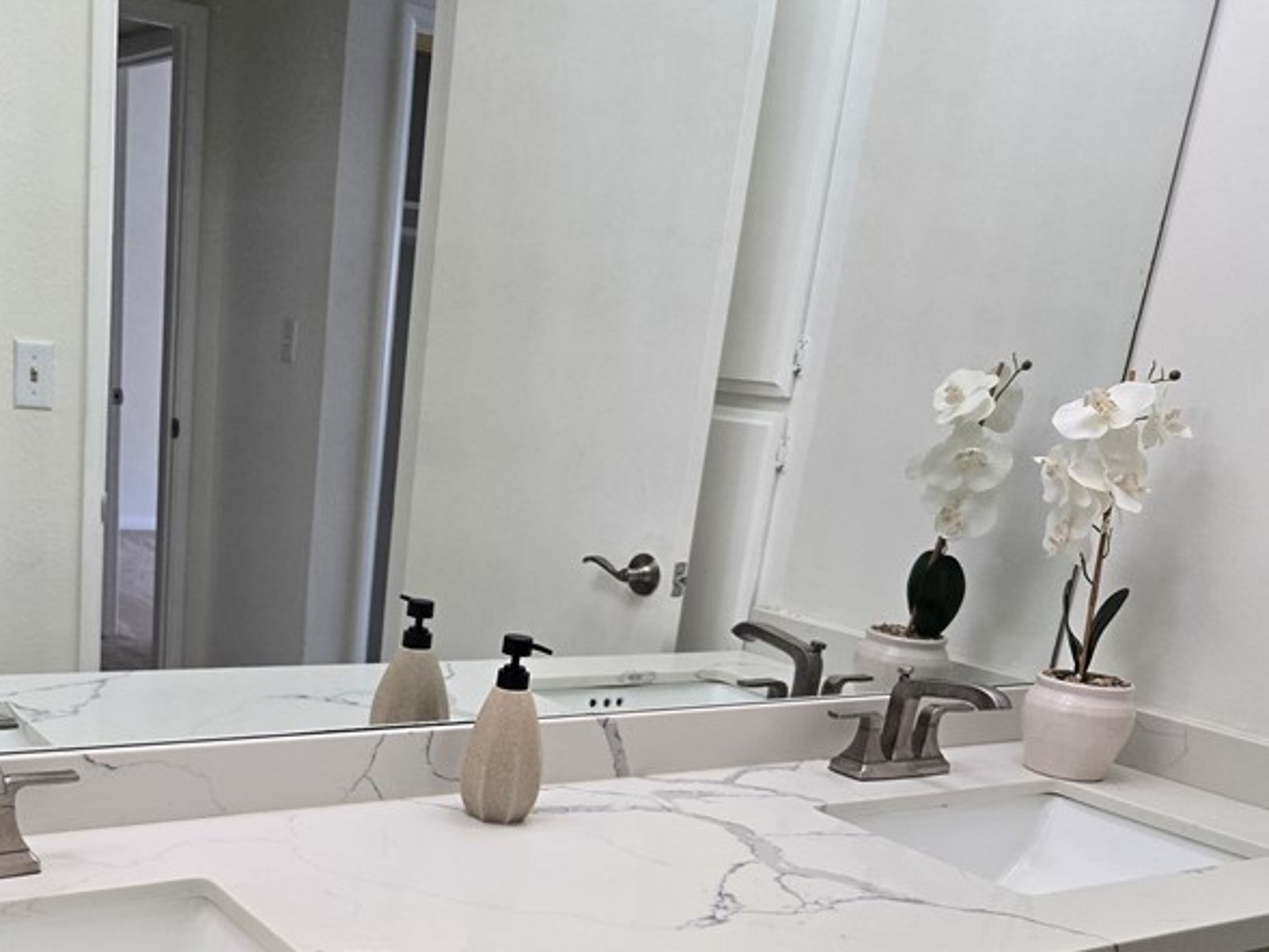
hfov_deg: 45.3
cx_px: 327
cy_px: 814
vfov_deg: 34.4
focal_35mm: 40
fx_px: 1467
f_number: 1.8
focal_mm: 5.4
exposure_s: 1/120
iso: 200
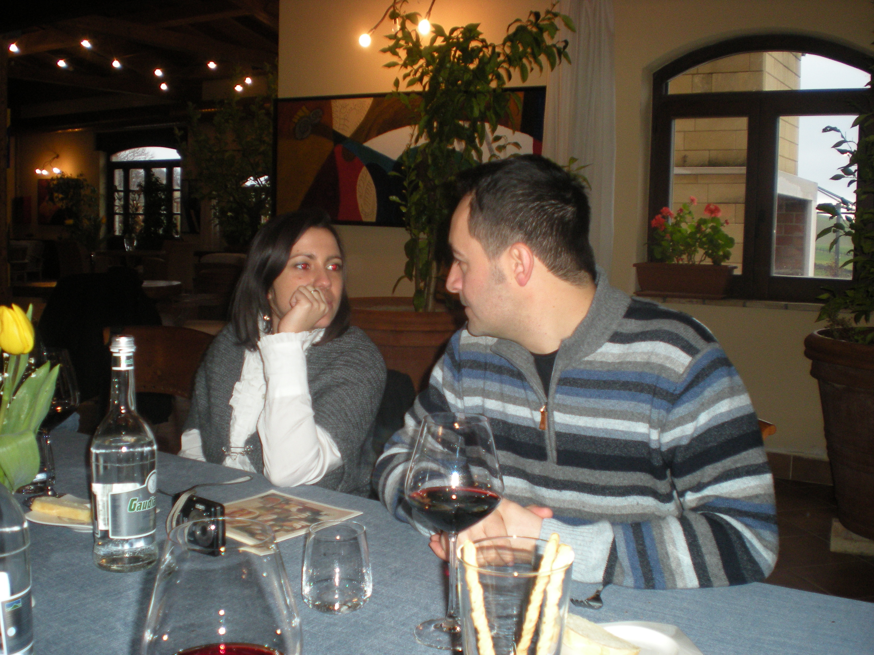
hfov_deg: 49.0
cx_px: 437
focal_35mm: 38
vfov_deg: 37.7
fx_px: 959
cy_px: 328
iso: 177
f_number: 3.1
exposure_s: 1/60
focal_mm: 6.3
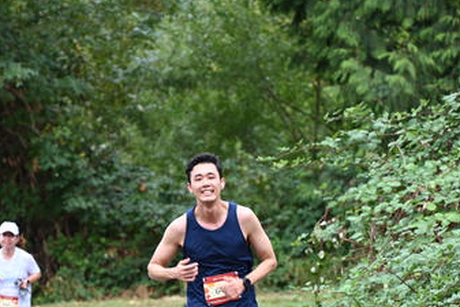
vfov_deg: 4.2
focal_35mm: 326
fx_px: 4167
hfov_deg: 6.3
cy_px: 231
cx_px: 207
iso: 640
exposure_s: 1/250
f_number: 6.3
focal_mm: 200
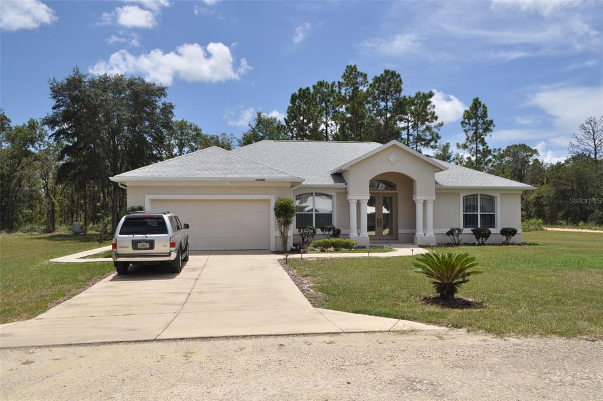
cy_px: 200
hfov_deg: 67.4
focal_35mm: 27
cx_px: 302
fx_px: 452
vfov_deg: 47.8
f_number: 11
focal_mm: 18
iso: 200
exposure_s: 1/500
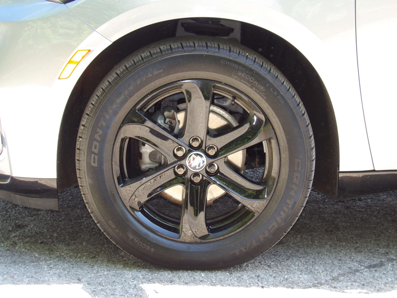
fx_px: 1388
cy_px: 149
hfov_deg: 16.3
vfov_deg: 12.2
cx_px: 198
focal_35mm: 121
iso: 200
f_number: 4.2
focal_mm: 21.7
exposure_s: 1/65
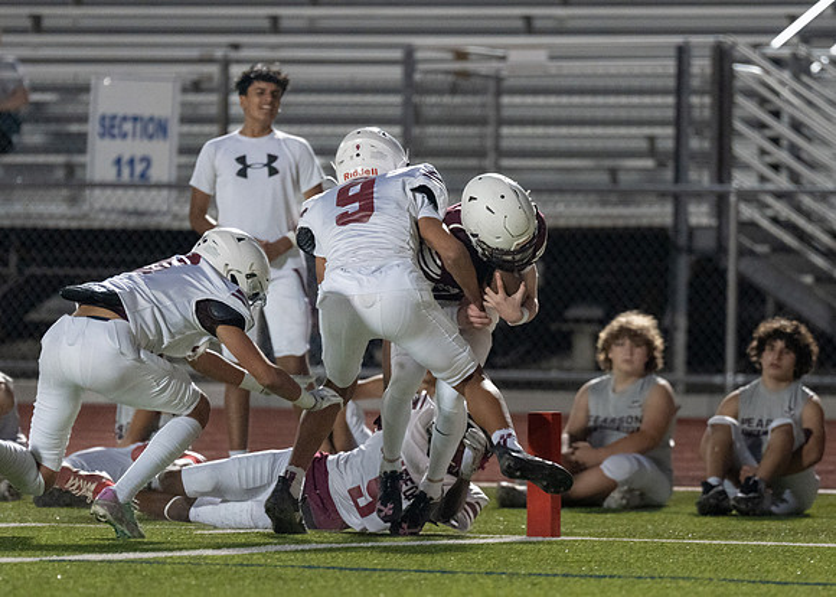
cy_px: 334
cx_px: 509
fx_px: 7839
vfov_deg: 4.4
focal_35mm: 330
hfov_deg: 6.1
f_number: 2.8
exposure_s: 1/1000
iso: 1600
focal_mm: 200
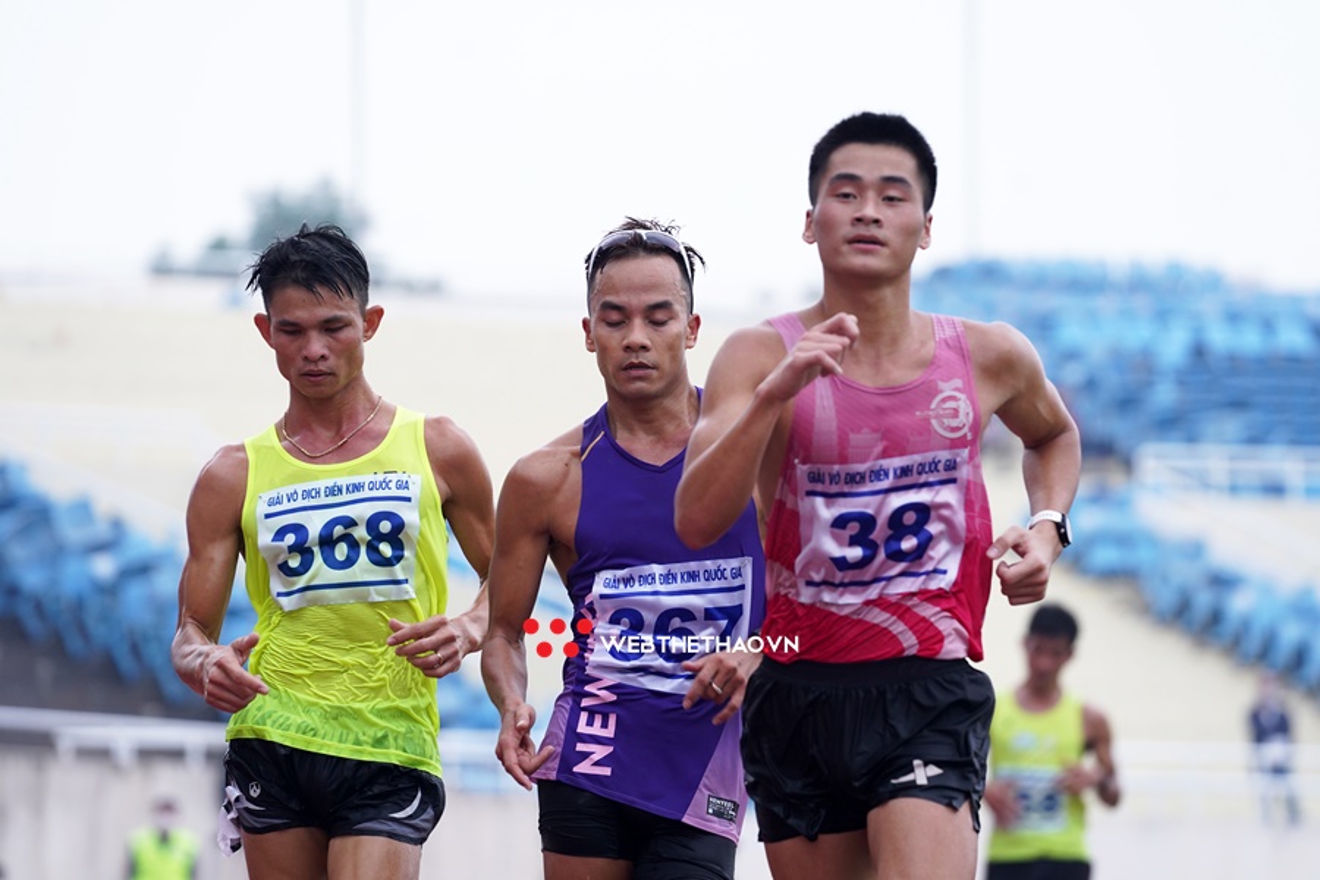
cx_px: 660
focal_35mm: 200
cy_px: 440
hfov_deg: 10.3
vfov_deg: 6.9
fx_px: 7333
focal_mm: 200
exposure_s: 1/800
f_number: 4
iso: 1250
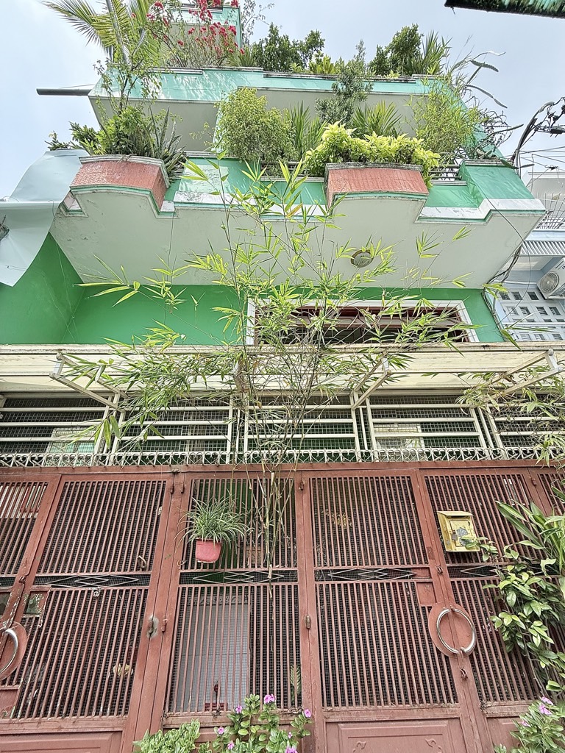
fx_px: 305
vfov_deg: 102.1
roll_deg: +0.6
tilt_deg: +30.2
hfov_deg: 85.7
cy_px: 376
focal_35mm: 14
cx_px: 282
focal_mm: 2.22
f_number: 2.2
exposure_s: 1/498
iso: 50
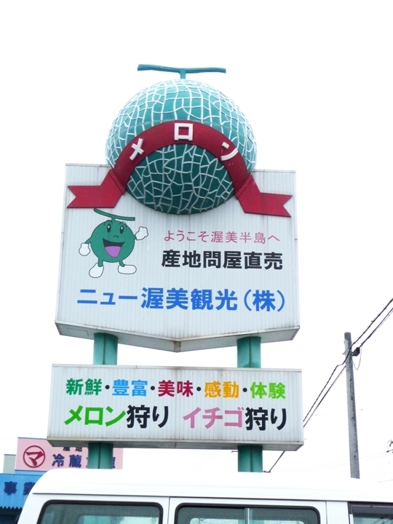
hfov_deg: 26.6
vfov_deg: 34.9
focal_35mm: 55
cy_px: 262
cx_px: 196
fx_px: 833
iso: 100
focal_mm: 9.3
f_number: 4.3
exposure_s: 1/640
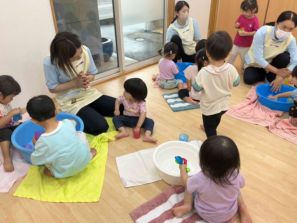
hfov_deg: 61.7
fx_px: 249
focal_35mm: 29
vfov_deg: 48.2
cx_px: 148
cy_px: 112
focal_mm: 3
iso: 25
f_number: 1.8
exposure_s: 1/100
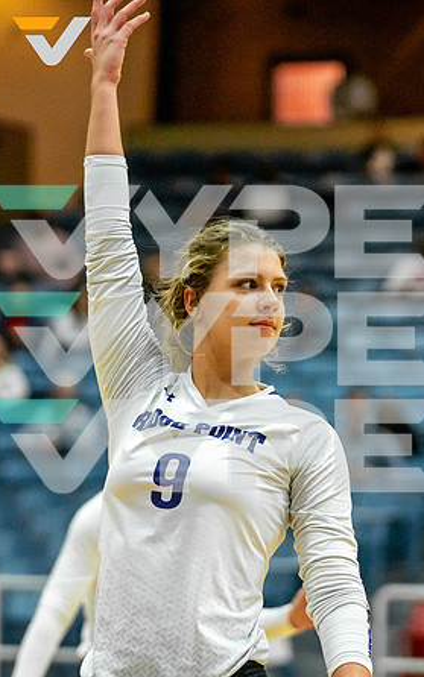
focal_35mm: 197
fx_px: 3640
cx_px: 267
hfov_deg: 6.7
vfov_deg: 10.6
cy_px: 384
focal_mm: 113
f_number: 2.8
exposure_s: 1/1600
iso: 2000
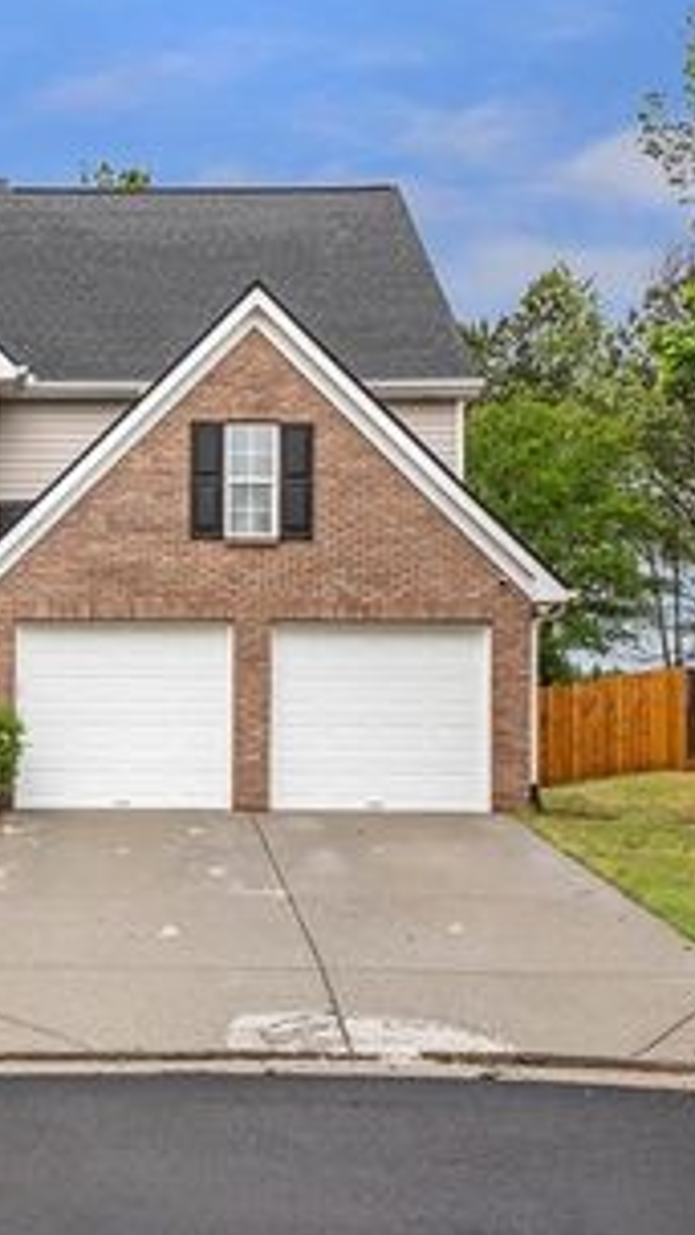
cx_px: -57
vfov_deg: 41.3
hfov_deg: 22.7
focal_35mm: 50
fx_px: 1638
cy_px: 624
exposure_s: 1/800
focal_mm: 29
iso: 500
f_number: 9
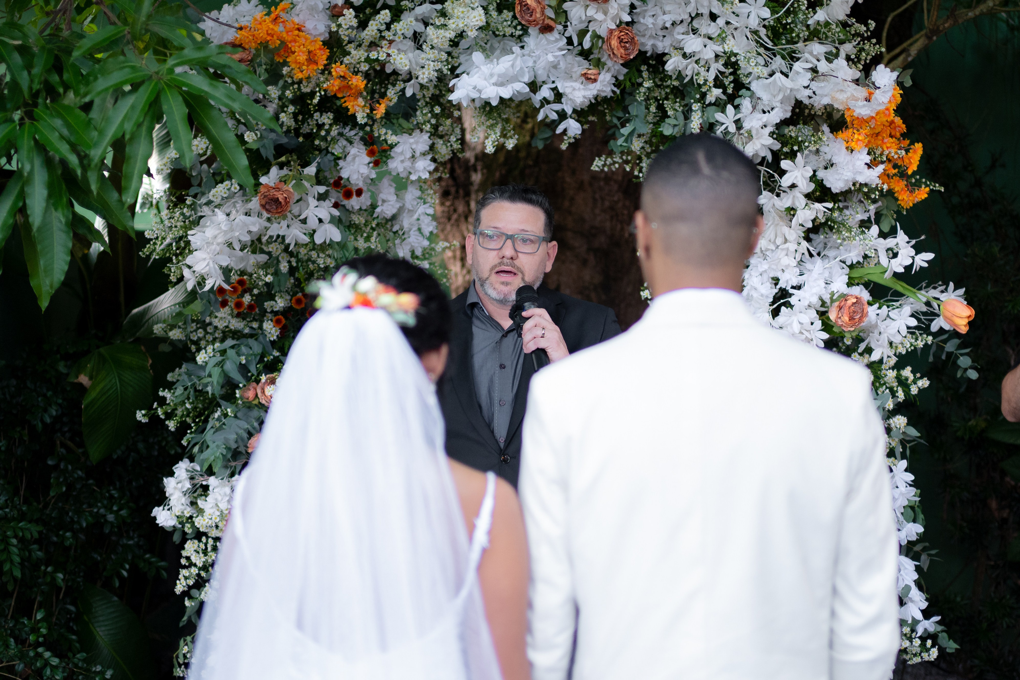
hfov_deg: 38.2
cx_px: 510
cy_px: 340
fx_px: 1473
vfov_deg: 26.0
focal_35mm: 52
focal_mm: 35
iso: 1000
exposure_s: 1/320
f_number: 1.4
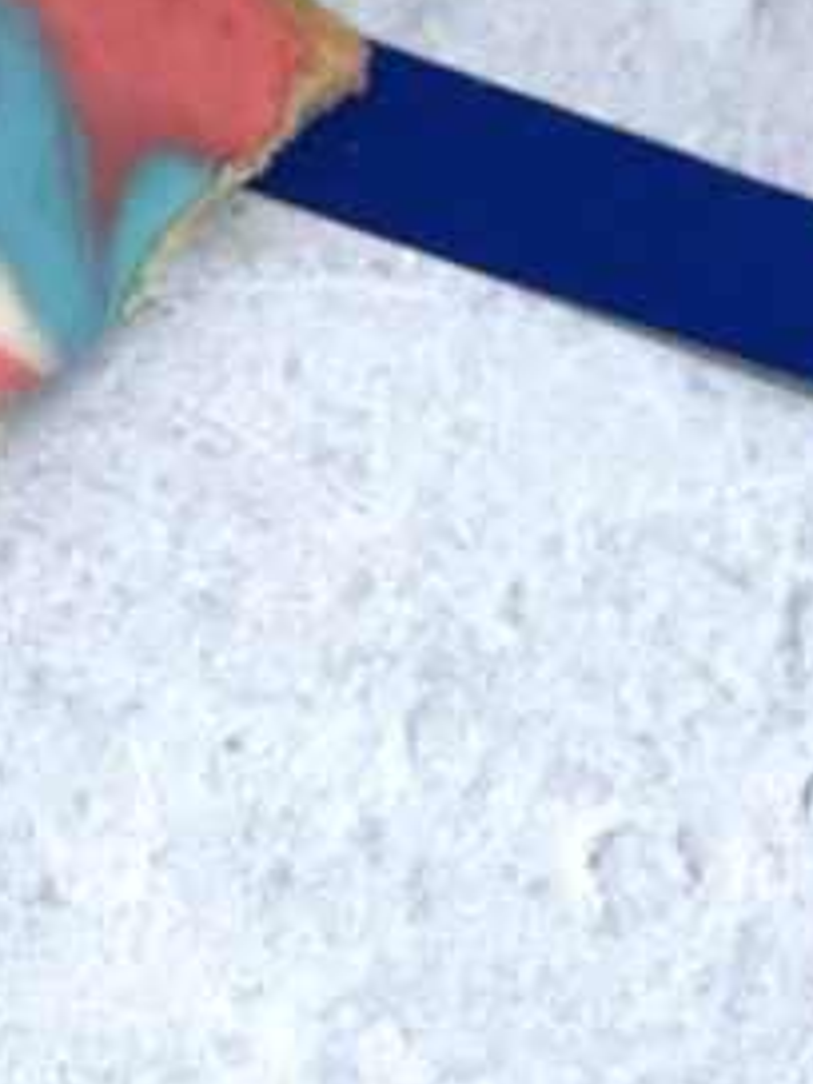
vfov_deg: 8.2
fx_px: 7547
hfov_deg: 6.2
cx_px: 550
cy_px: 1156
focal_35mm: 241
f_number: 2.2
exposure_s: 1/121
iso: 50
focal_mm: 7.5
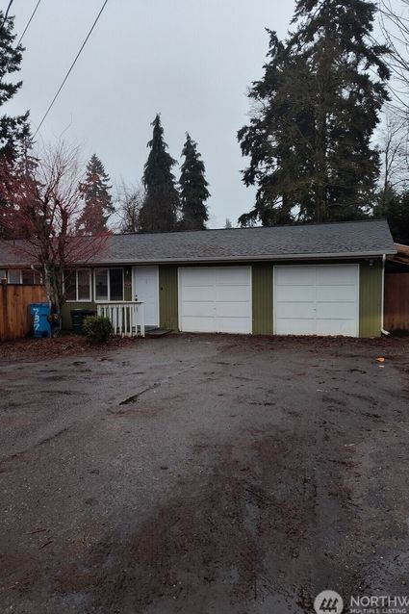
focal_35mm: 25
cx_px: 210
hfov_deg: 51.3
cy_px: 305
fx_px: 426
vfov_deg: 71.5
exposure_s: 1/120
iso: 297
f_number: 1.8
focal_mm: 5.56
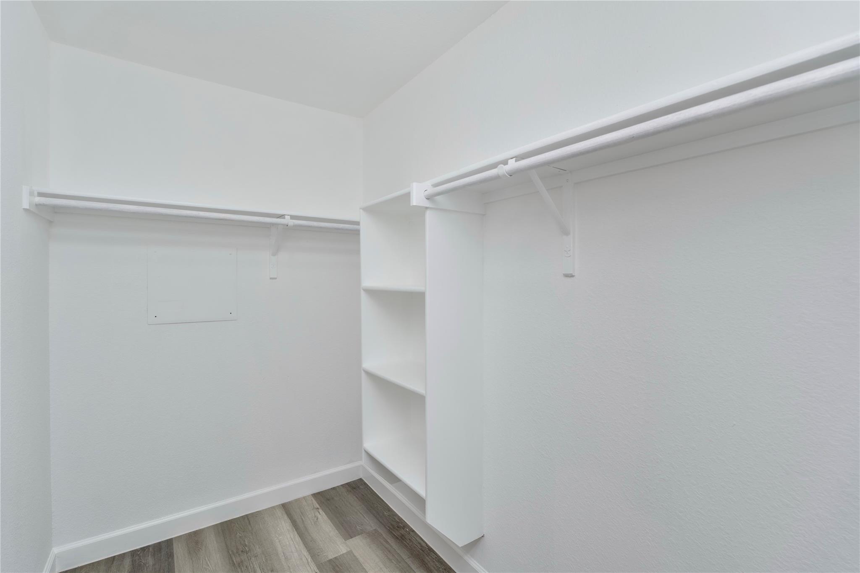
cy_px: 286
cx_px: 430
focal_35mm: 16
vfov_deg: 73.7
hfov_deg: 96.8
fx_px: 382
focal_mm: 16
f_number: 5.6
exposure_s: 1/30
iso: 100
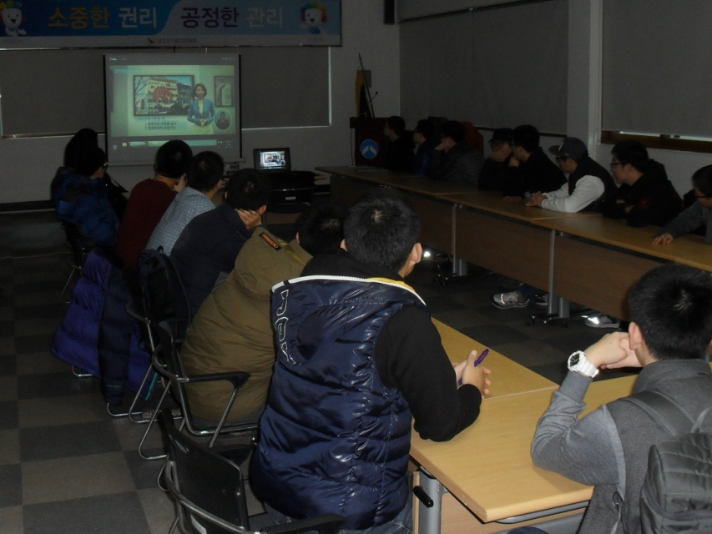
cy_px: 229
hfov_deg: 44.8
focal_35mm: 42
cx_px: 336
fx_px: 864
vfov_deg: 34.3
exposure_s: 1/45
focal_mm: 6.3
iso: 200
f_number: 3.2
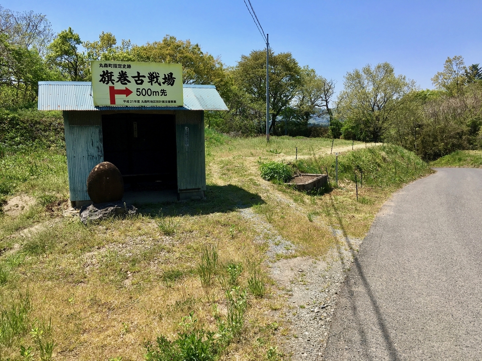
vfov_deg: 48.2
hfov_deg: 61.7
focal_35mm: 29
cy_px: 180
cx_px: 241
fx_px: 404
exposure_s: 1/1603
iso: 25
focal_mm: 4.15
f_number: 2.2
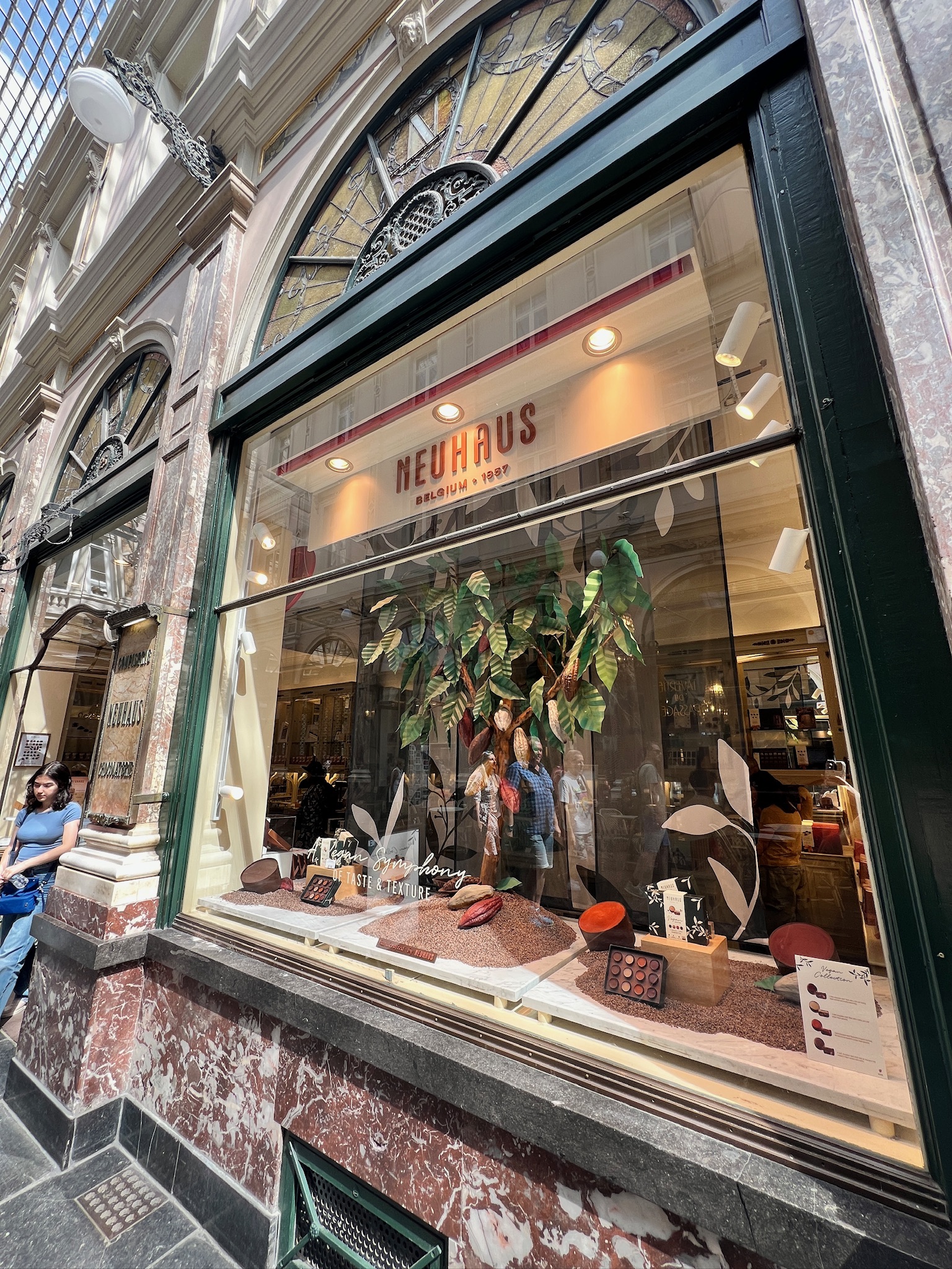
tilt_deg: +15.2
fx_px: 477
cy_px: 634
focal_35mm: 13
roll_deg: -0.7
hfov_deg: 89.9
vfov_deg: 106.2
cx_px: 476
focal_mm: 1.57
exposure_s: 1/129
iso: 32
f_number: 1.8
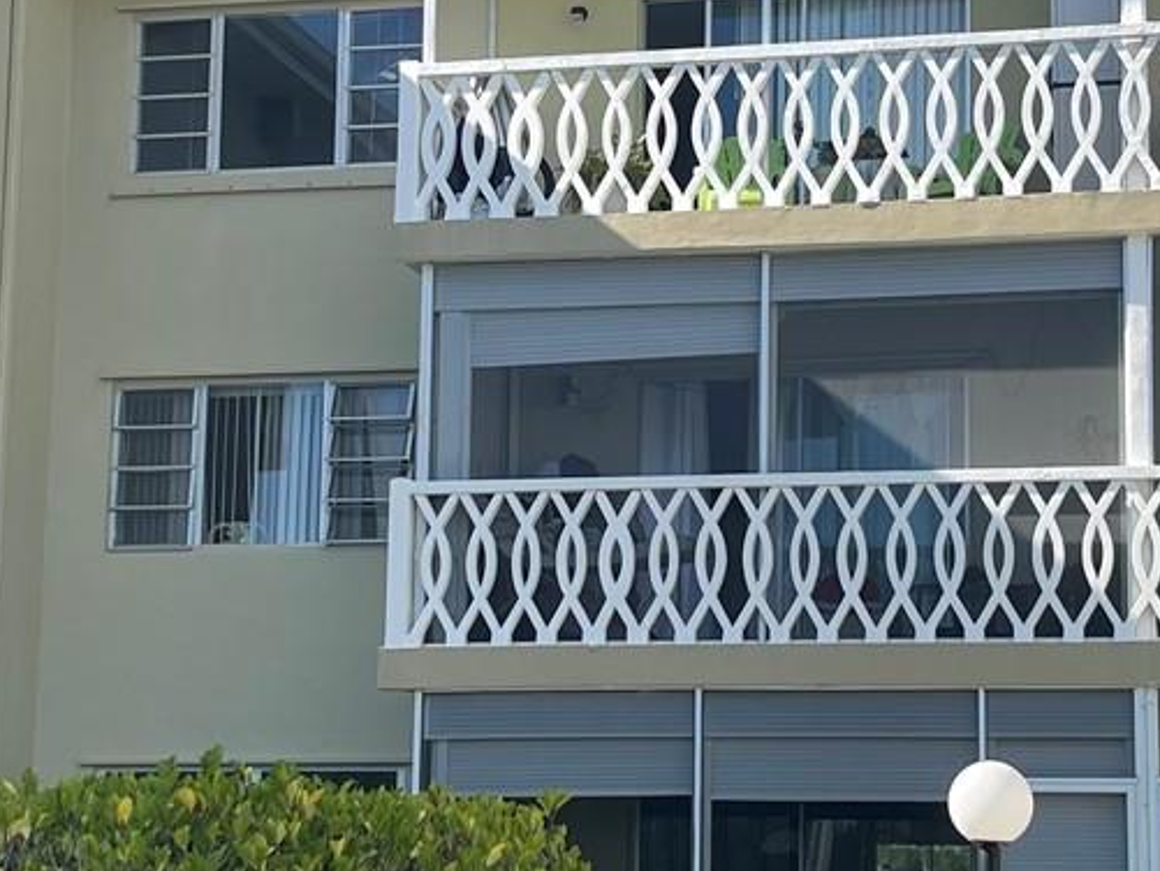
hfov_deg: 23.5
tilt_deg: +10.1
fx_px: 2782
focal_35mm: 83
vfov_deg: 17.8
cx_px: 655
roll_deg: +0.0
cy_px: 415
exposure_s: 1/1739
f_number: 1.6
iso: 32
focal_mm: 5.1
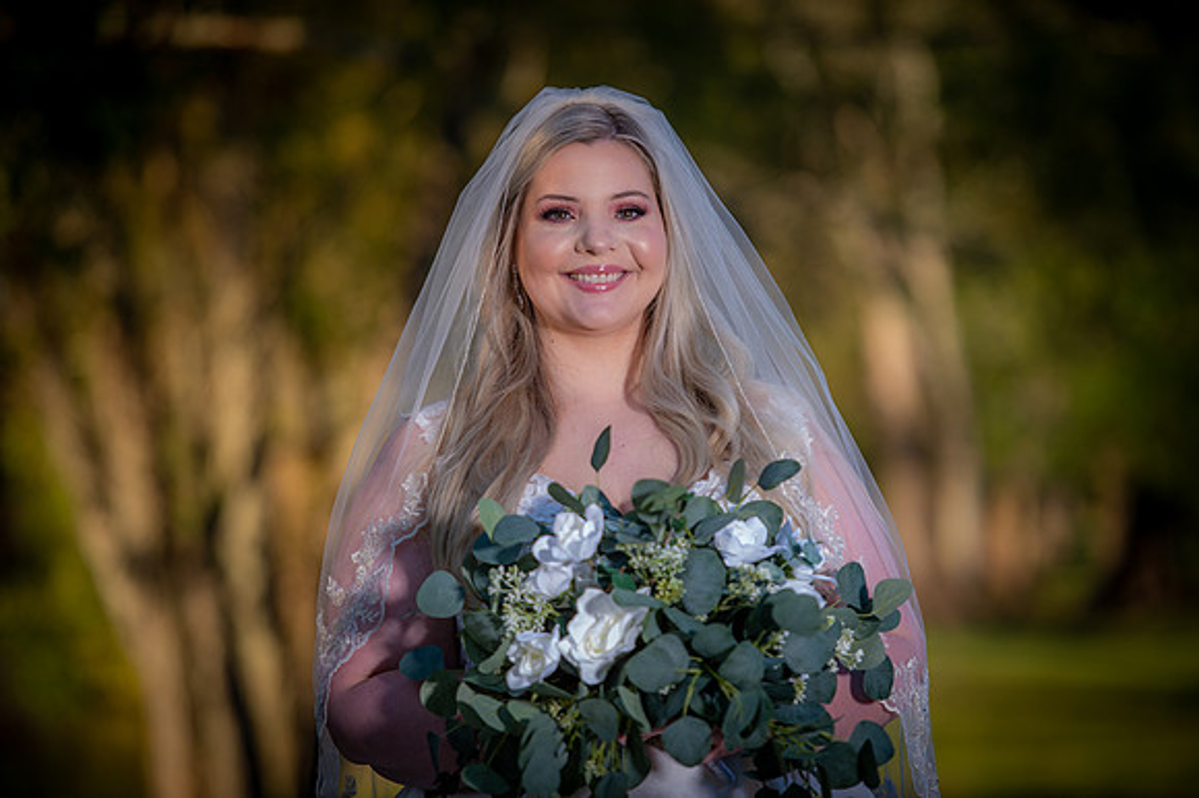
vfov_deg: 8.1
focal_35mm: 170
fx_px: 5658
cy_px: 399
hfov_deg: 12.1
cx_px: 600
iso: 80
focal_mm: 170
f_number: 3.2
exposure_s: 1/250
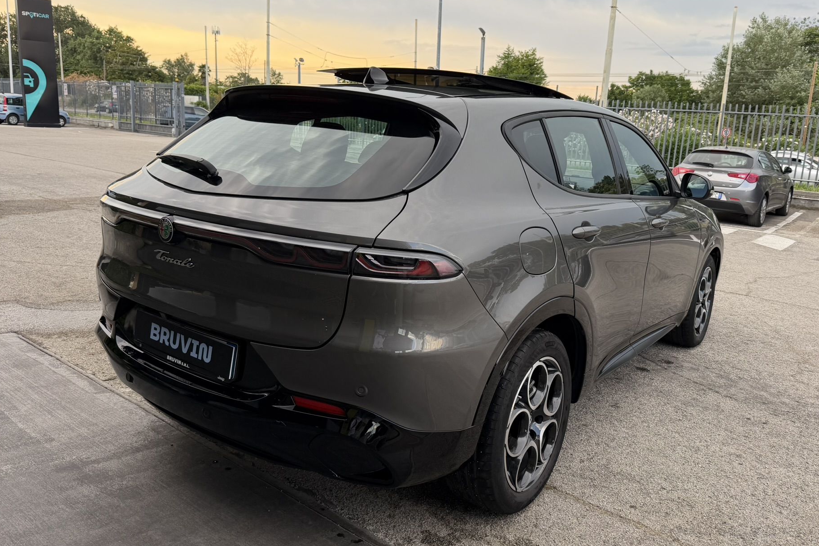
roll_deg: -3.3
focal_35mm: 28
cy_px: 245
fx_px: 637
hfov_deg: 65.4
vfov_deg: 46.3
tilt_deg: -11.6
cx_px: 446
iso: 80
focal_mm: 6.76
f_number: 1.78
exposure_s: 1/393
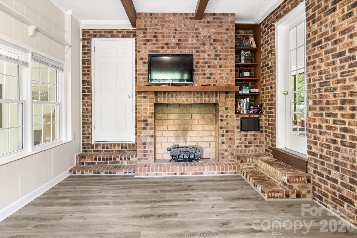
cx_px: 178
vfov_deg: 59.5
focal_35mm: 21
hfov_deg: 81.2
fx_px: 208
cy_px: 119
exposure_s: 1/30
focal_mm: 14
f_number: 4.5
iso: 1600
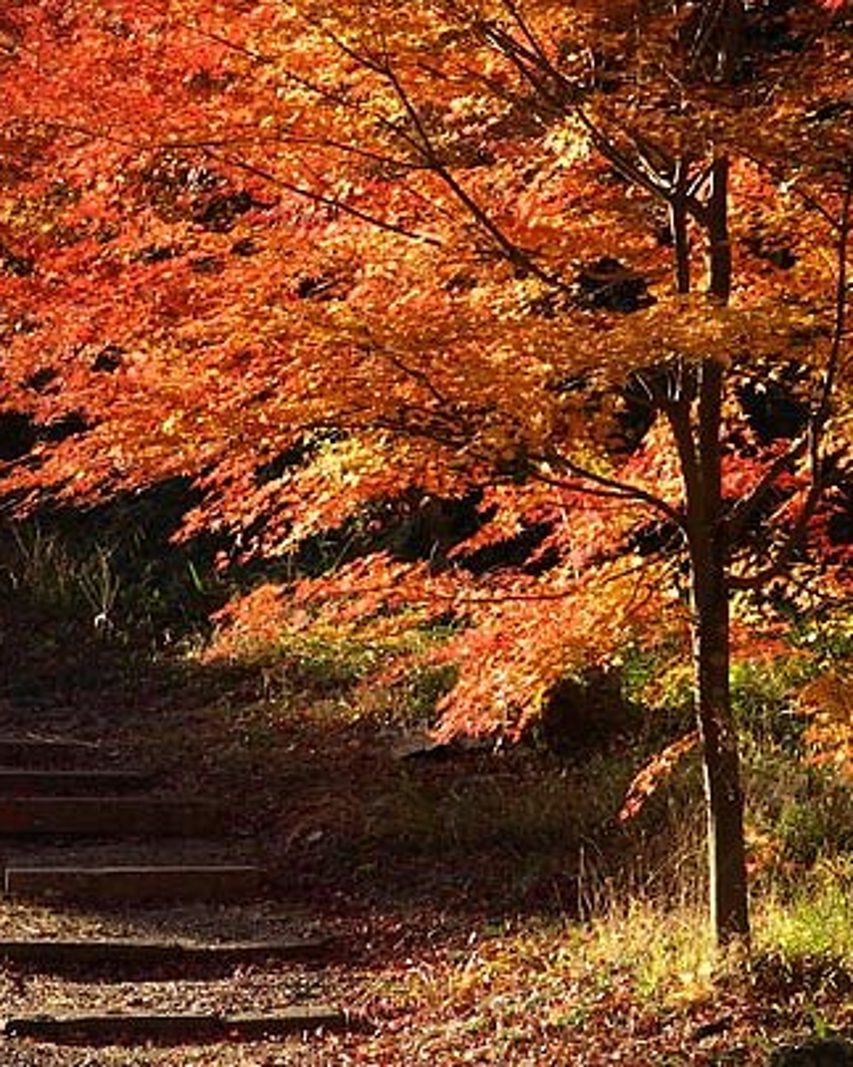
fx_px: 6785
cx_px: 423
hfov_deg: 7.2
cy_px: 539
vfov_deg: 9.0
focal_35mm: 215
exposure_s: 1/160
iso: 200
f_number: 6.3
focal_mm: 77
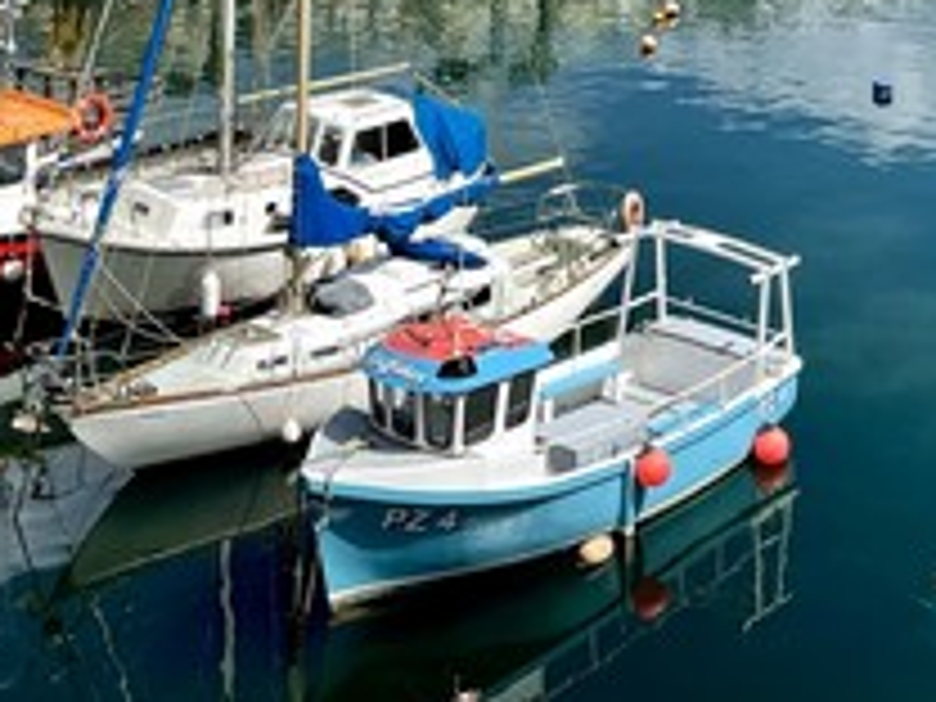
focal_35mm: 75
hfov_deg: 25.0
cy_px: -284
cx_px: 891
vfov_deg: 18.0
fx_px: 2028
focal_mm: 4.2
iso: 32
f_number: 1.6
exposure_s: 1/5556
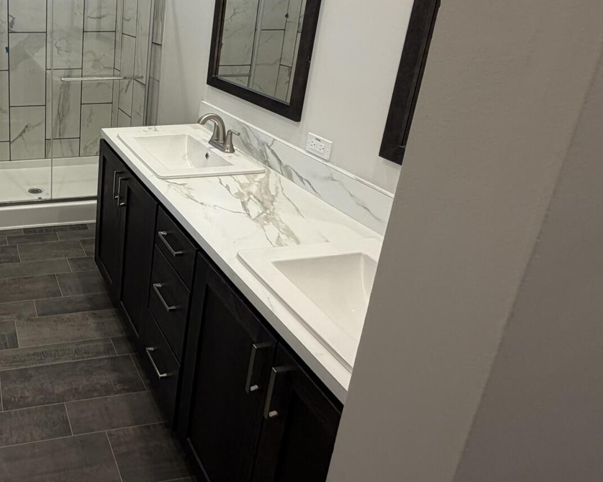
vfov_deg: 52.4
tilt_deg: -14.1
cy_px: 119
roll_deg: -0.1
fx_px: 464
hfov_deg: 55.9
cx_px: 46
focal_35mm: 26
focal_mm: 2.22
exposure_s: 1/120
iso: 125
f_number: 2.2
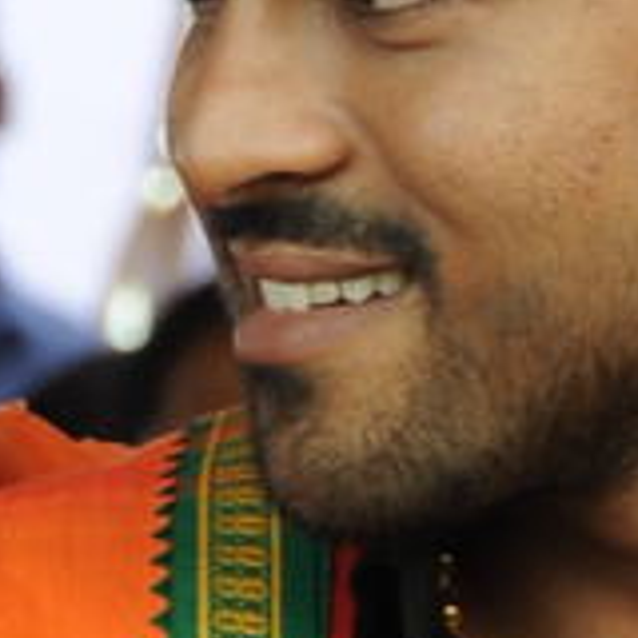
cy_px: 2101
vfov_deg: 1.9
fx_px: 19434
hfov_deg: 1.9
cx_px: 576
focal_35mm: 932
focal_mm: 110
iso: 500
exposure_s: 1/125
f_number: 7.1
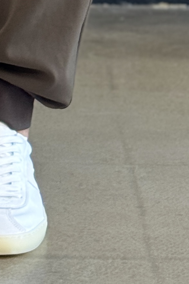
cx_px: -47
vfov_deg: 8.8
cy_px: -284
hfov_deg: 6.2
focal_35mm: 220
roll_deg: +0.2
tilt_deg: -3.9
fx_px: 1732
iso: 64
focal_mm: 6.76
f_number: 1.78
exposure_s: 1/50
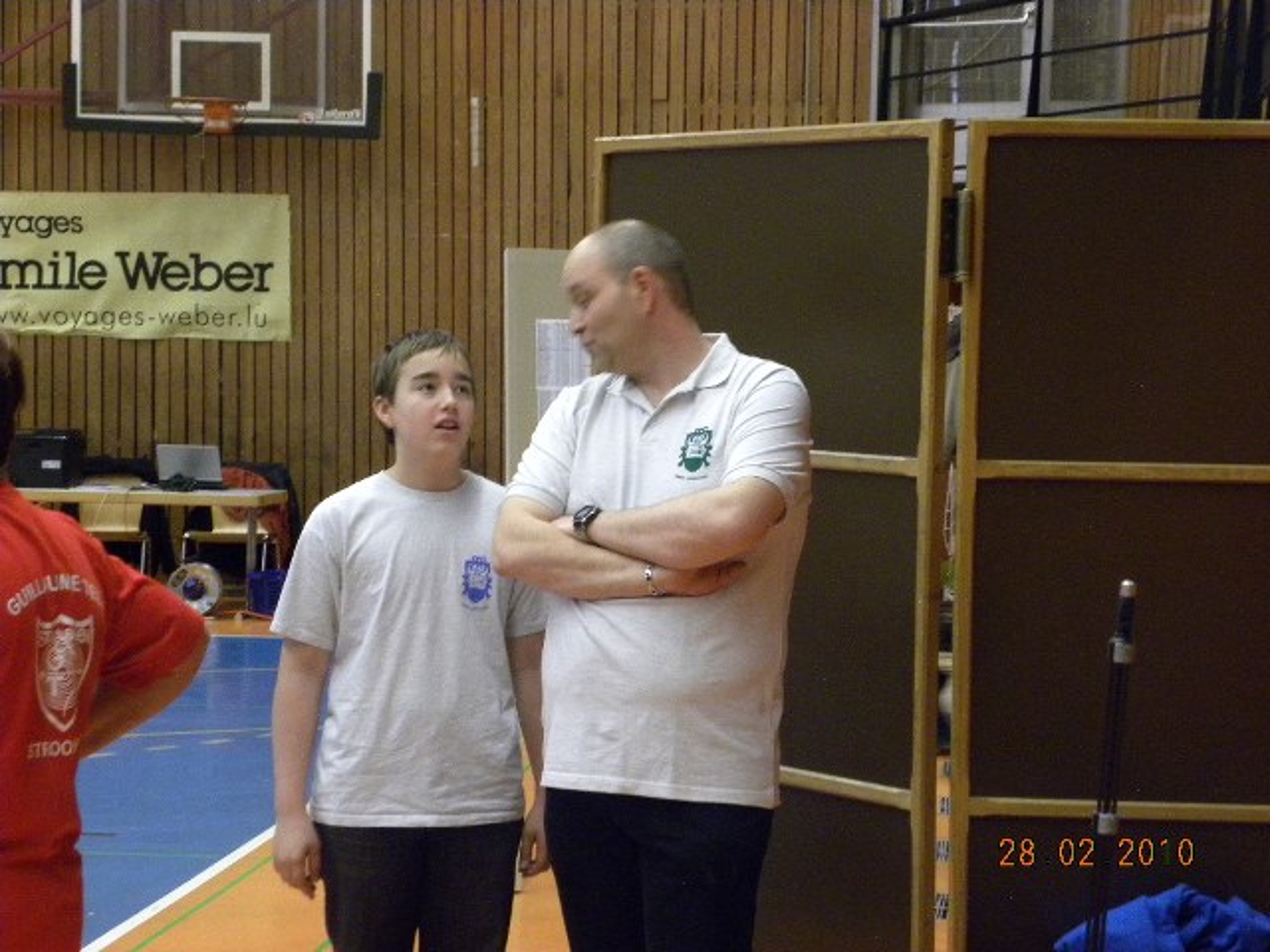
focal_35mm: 85
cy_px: 476
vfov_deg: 17.4
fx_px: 3119
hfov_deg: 23.0
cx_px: 635
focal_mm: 15.1
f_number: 4
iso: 400
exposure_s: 1/22.8
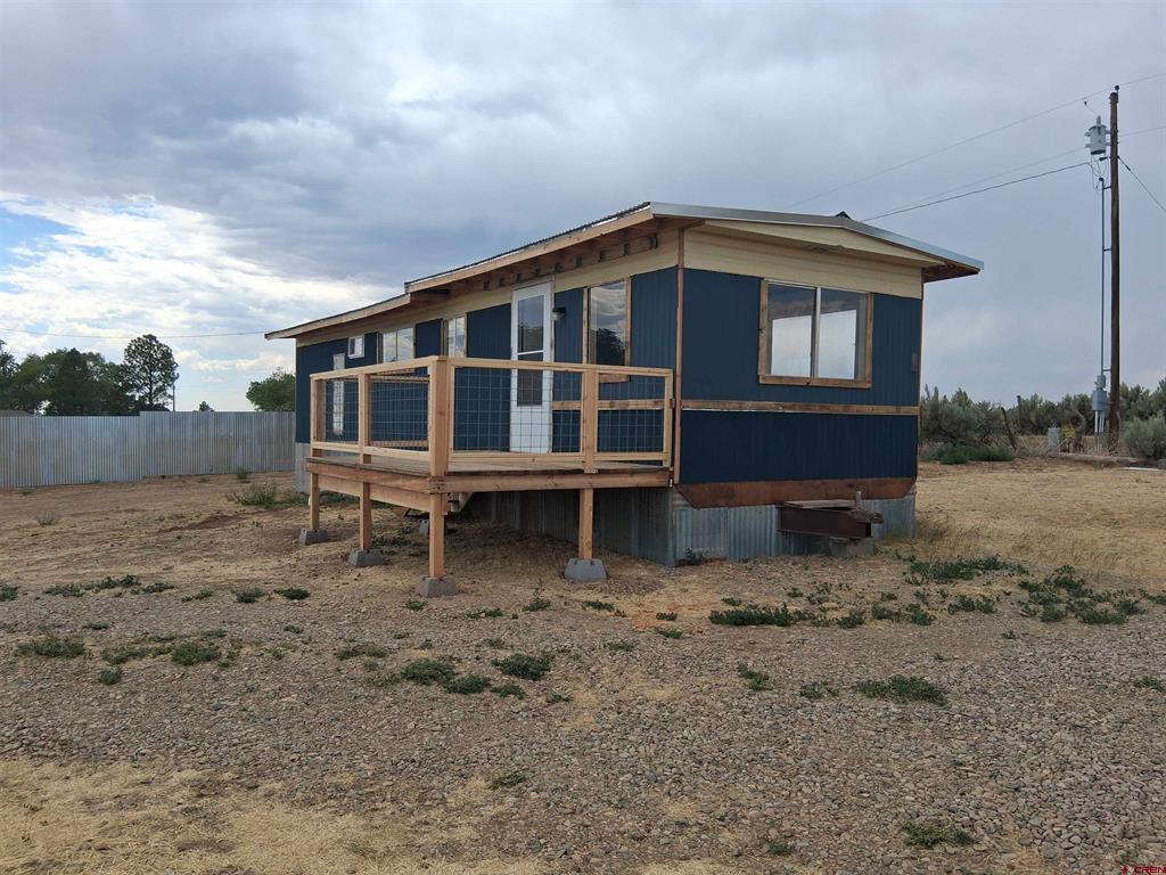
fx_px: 876
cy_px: 438
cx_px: 583
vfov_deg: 53.1
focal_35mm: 26
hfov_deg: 67.3
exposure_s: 1/506
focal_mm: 3.98
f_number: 1.8
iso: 25
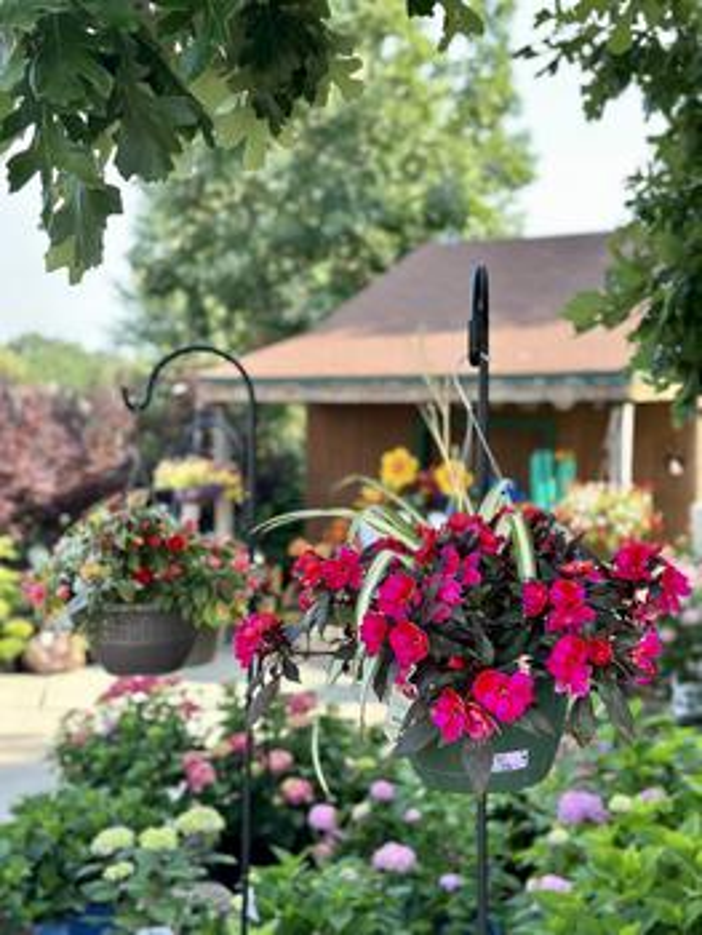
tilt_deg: -4.4
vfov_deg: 39.6
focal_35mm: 48
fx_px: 1296
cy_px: 468
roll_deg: +0.7
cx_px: 351
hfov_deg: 30.3
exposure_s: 1/426
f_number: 1.78
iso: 80
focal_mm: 6.86
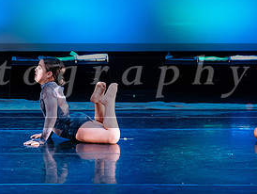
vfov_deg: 5.2
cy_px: 3
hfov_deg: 6.9
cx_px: 55
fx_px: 2125
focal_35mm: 286
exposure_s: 1/500
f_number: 2.8
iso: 1250
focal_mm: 107
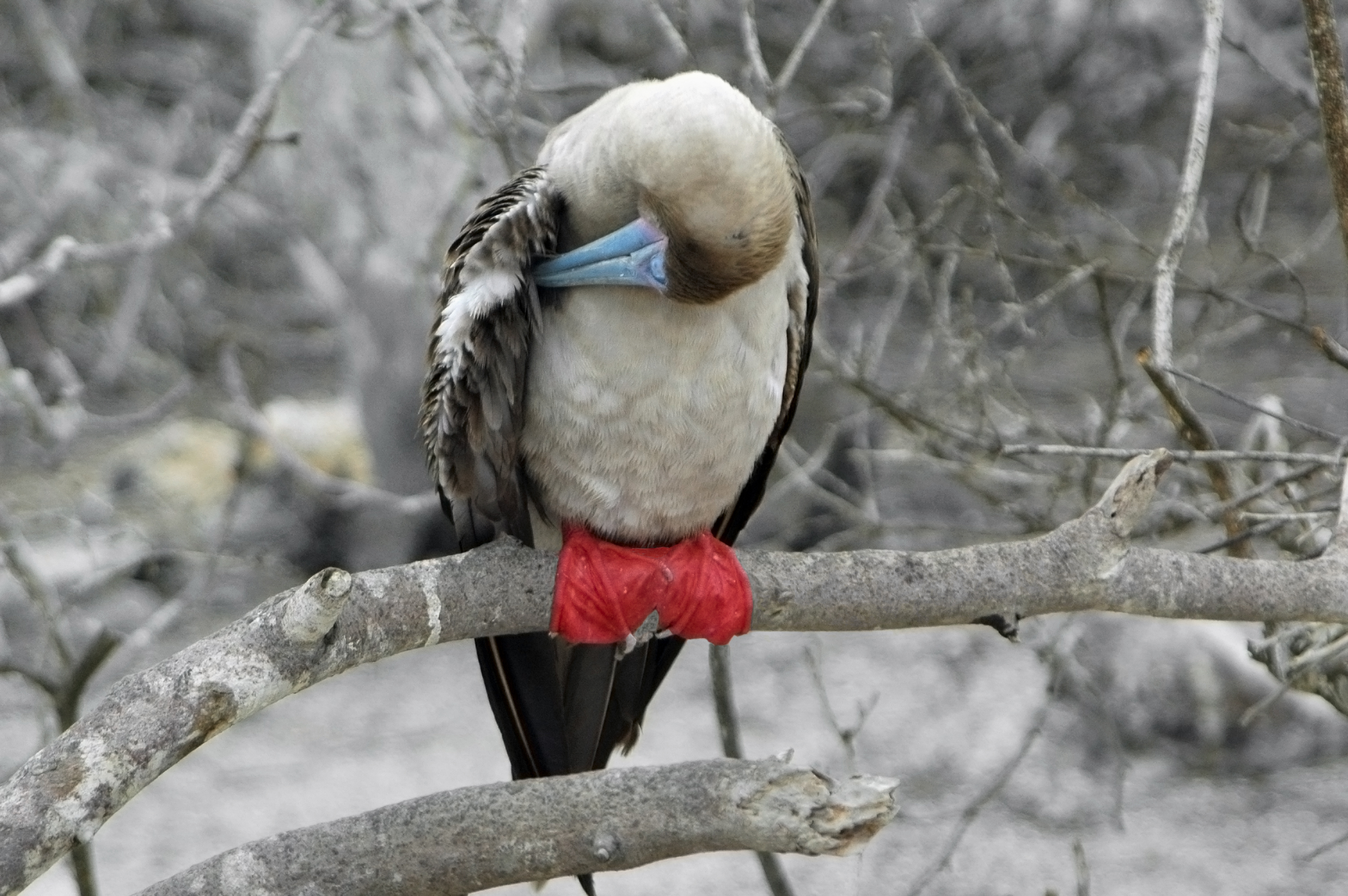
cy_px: 448
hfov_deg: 12.5
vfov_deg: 8.3
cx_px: 674
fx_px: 6173
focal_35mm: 165
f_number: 5.6
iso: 500
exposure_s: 1/320
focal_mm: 110
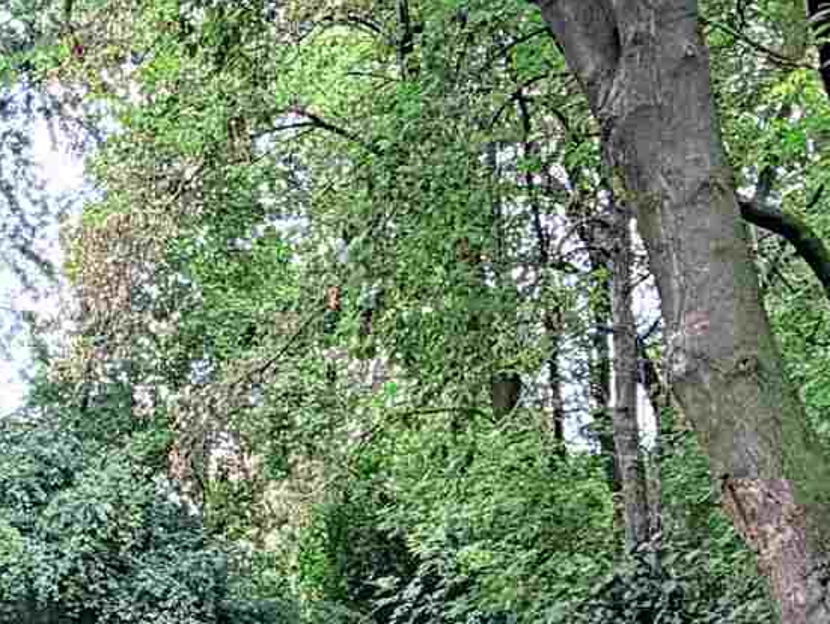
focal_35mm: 78
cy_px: 913
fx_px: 1871
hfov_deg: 23.6
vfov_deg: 17.2
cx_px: -62
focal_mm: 2.22
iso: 125
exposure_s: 1/121
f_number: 2.2
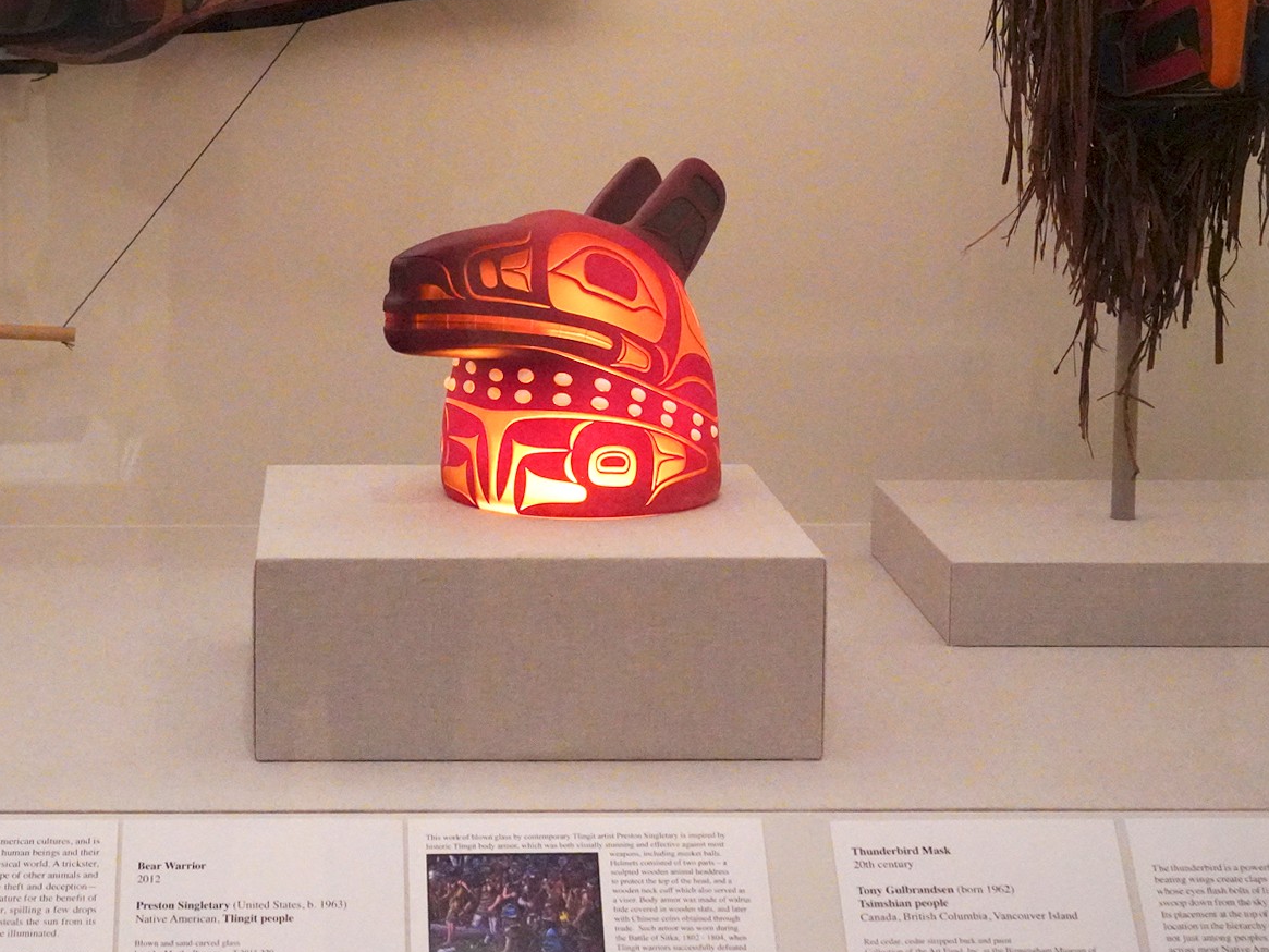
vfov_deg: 20.6
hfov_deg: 27.1
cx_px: 339
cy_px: 296
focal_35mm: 71
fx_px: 2603
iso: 12800
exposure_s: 1/100
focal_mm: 43
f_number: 5.6
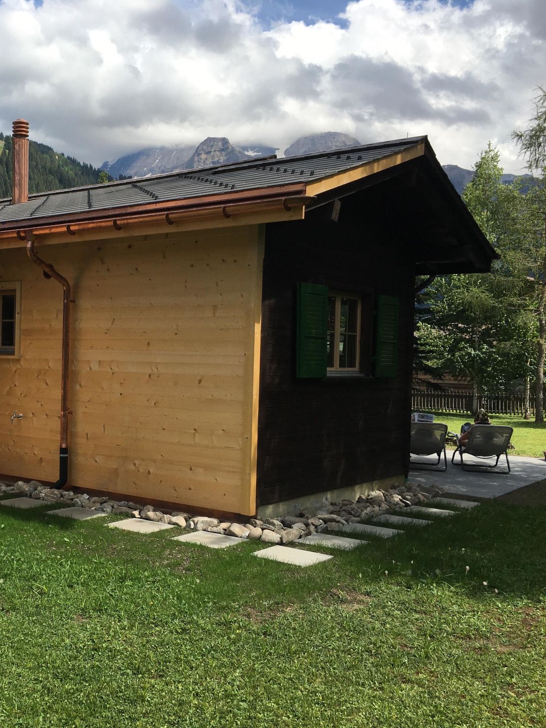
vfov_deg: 47.9
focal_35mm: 39
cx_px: 73
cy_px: 363
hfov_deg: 35.0
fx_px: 820
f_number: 2.2
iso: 25
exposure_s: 1/1304
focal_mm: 4.15
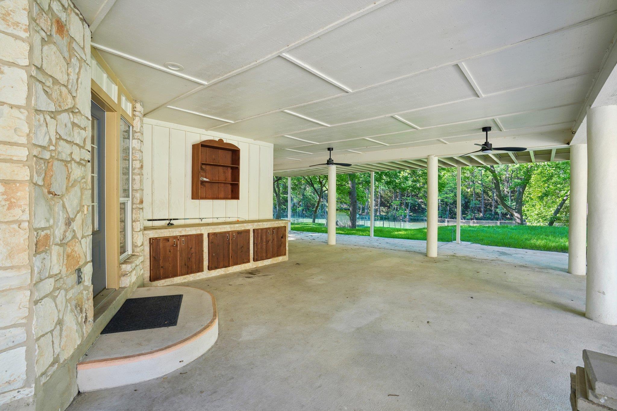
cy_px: 206
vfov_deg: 73.7
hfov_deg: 96.7
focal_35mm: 16
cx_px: 308
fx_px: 274
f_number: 8
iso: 200
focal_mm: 16
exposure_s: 1/45
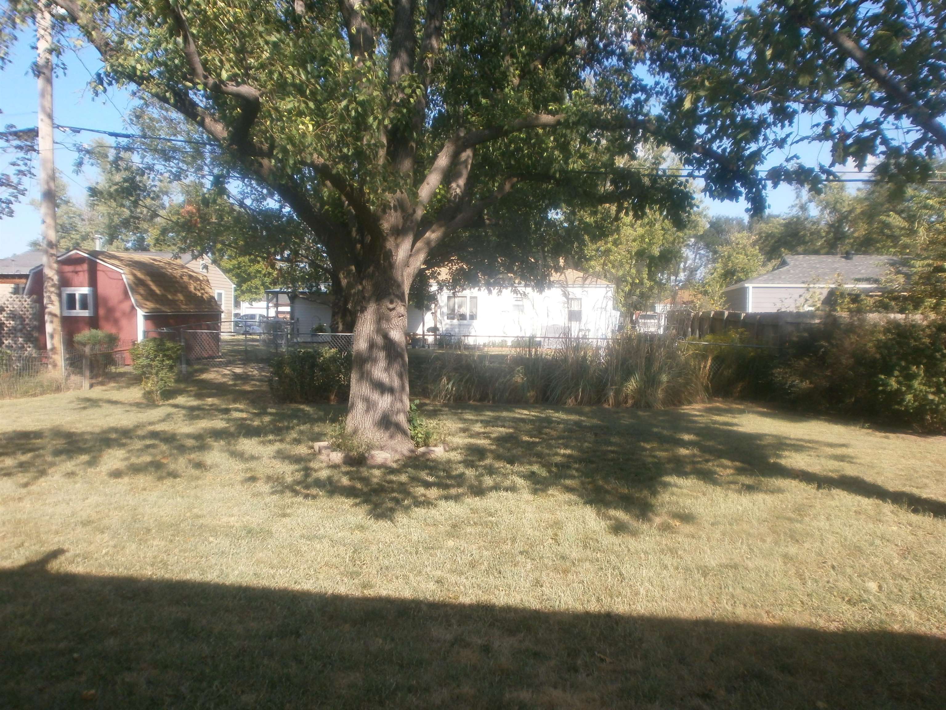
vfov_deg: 51.4
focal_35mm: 27
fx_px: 738
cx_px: 473
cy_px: 355
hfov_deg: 65.3
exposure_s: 1/640
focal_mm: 4.8
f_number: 2.9
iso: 100
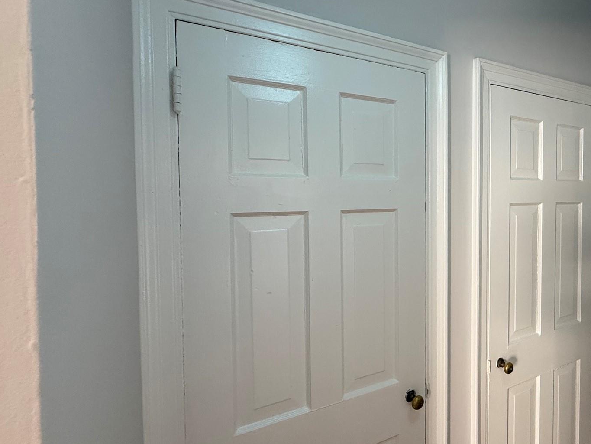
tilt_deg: -1.5
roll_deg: +0.2
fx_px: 359
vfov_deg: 63.4
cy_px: 206
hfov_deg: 75.5
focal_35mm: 21
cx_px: 413
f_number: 2.2
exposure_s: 1/60
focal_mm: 2.22
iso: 200
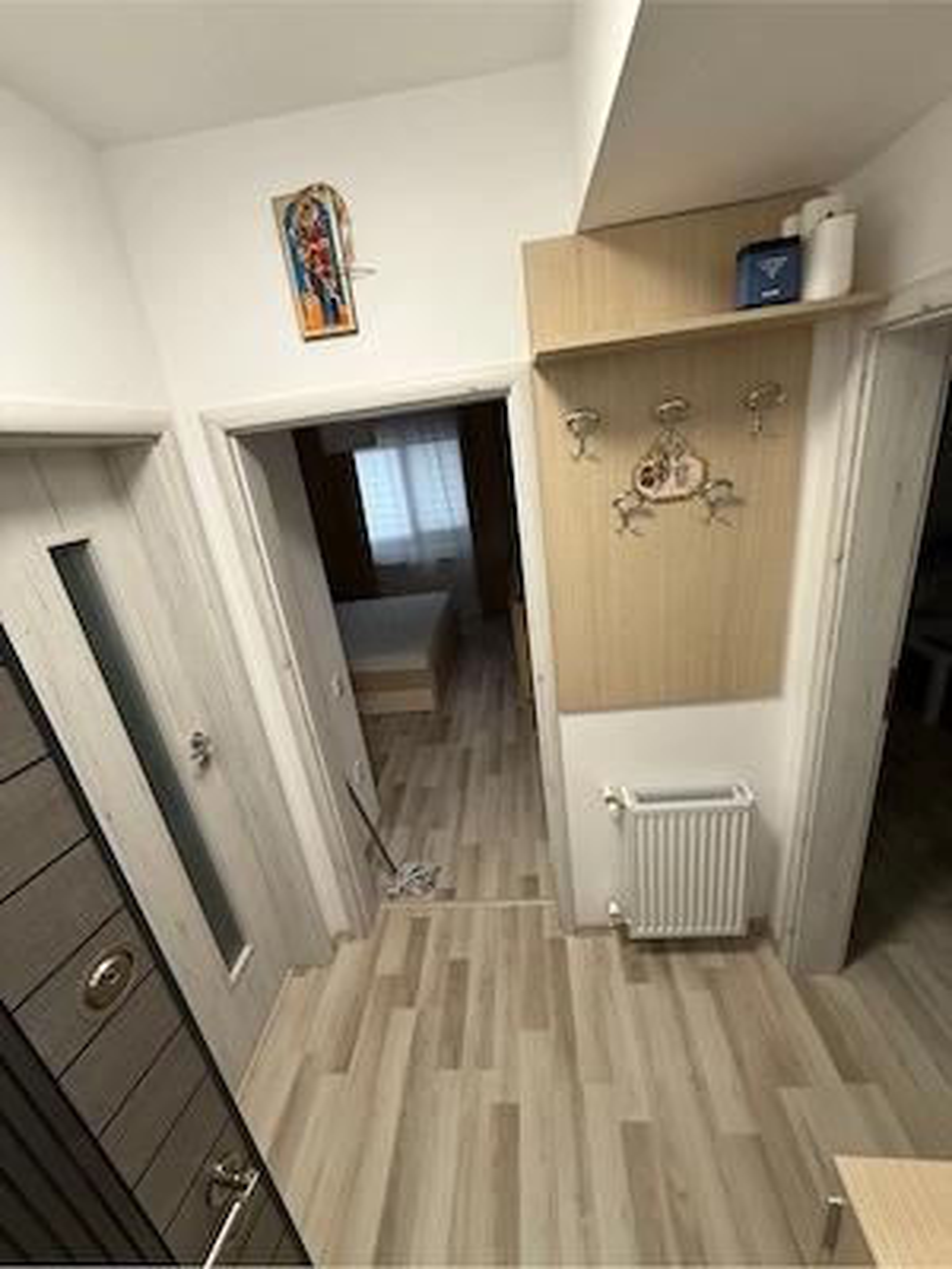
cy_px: 634
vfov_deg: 102.1
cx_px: 476
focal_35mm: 14
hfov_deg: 85.7
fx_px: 513
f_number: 2.2
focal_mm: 2.22
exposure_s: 1/50
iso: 200
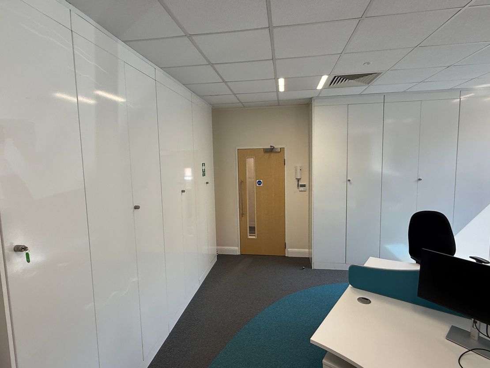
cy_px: 184
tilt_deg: -6.4
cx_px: 245
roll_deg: +1.2
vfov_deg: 85.7
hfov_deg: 102.1
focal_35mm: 14
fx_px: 198
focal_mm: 2.22
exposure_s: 1/99
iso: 80
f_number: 2.2
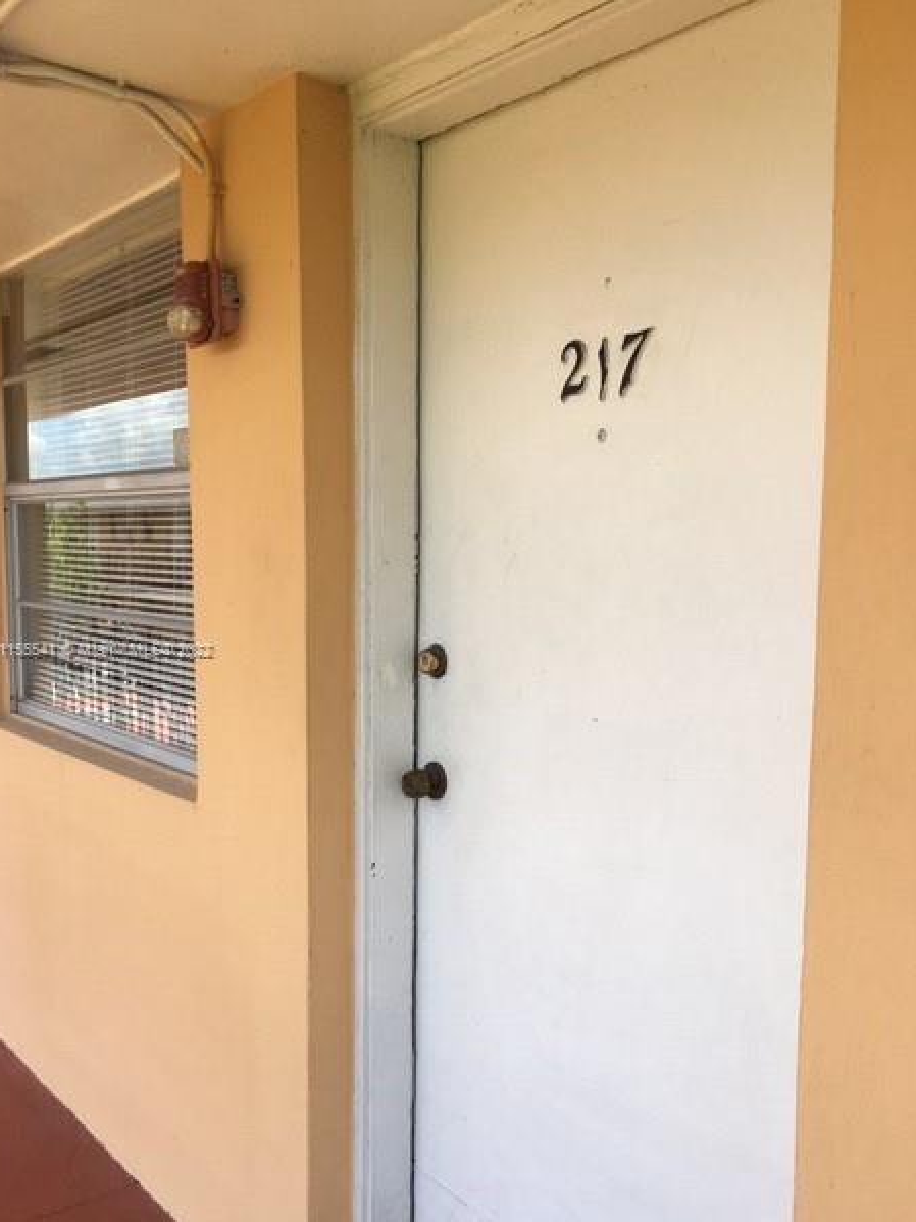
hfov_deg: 45.4
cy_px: 651
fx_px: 1094
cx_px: 467
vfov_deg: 58.3
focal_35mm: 31
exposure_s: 1/523
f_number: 2.2
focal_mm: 4.15
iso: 25
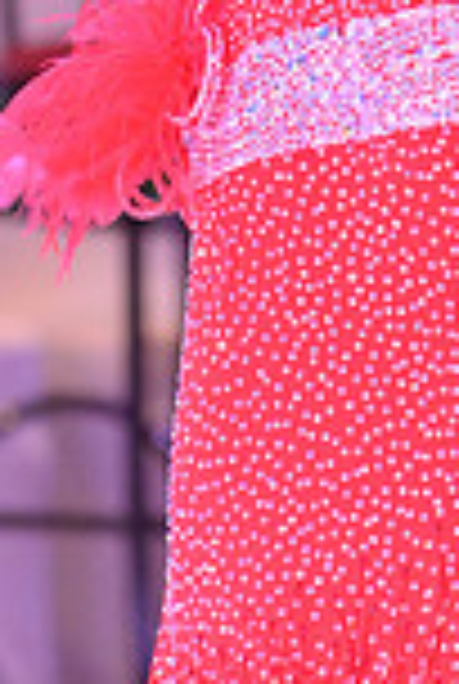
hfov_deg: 1.8
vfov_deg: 2.7
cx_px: 740
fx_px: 14506
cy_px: -279
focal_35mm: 762
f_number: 5.6
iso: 5000
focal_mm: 200
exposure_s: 1/400
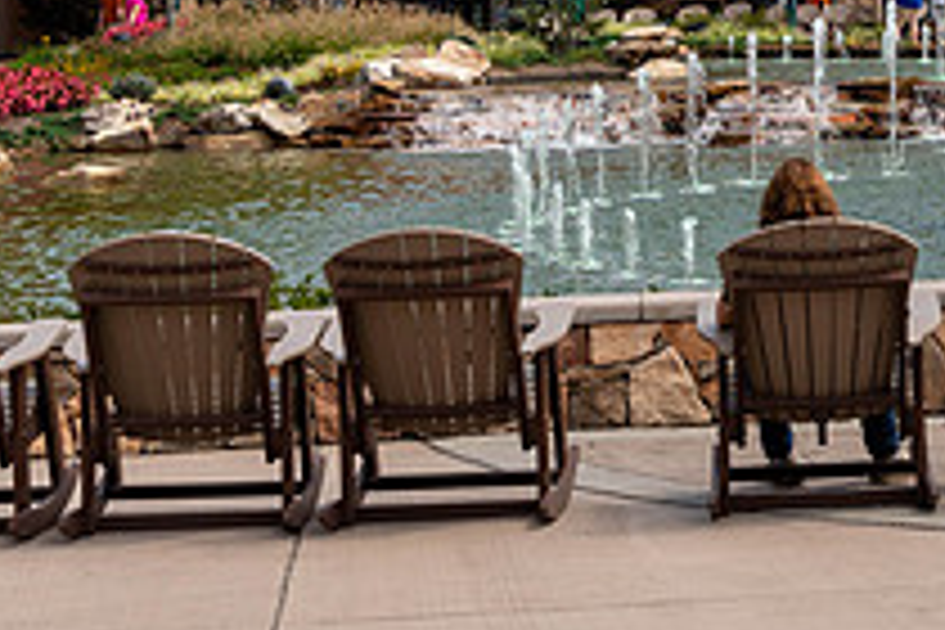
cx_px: 1215
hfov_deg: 14.3
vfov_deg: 9.8
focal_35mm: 138
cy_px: -101
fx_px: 3622
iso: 100
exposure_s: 1/320
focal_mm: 50
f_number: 7.1
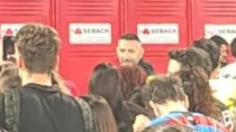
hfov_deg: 6.6
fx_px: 2014
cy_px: -311
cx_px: -165
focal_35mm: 322
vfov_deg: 3.6
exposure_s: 1/100
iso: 187
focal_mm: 5.59
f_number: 1.88
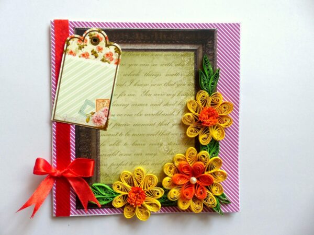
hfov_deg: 69.4
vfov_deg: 54.9
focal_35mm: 25
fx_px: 227
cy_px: 118
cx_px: 157
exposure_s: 1/60
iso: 100
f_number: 2.8
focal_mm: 4.5
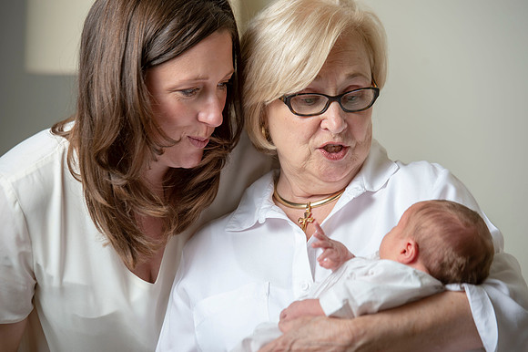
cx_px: 264
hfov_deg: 13.7
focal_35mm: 150
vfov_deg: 9.1
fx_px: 2199
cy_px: 176
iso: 125
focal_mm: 150
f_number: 5
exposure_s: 1/160
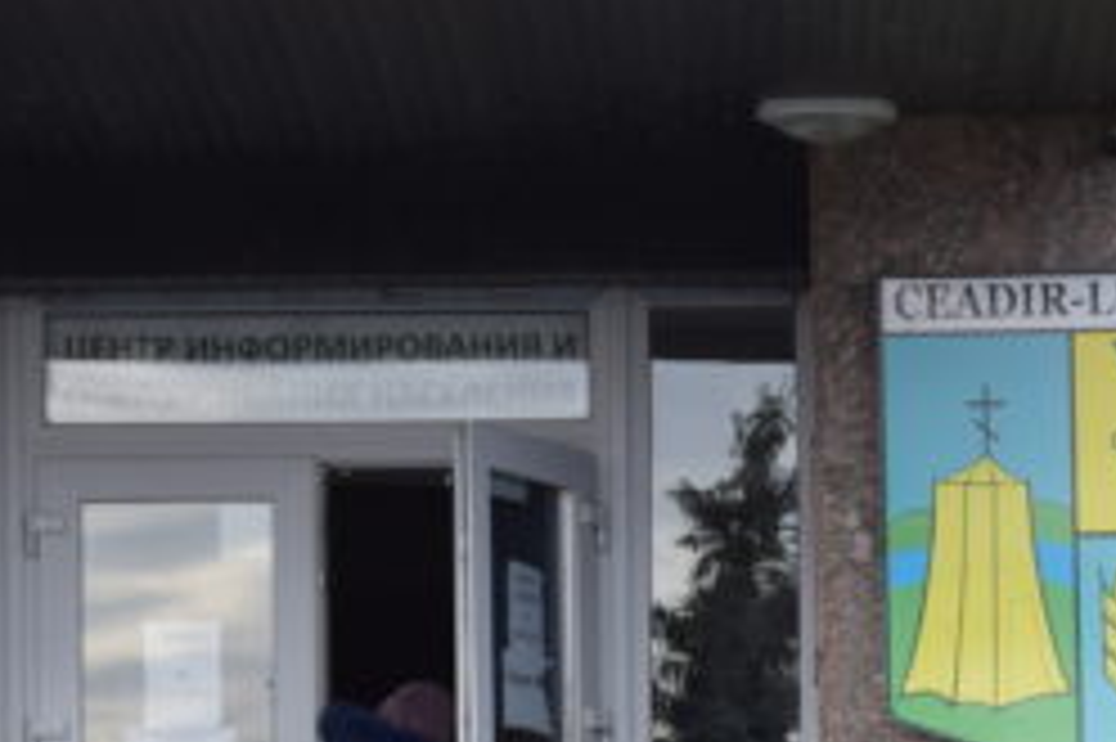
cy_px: 814
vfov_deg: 5.4
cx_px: 1287
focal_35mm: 256
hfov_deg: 8.0
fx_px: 7916
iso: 200
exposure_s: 1/250
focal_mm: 55
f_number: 5.6
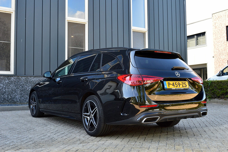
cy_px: 76
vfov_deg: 33.0
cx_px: 114
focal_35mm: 40
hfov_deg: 47.9
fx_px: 257
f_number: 9
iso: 400
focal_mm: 27
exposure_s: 1/125
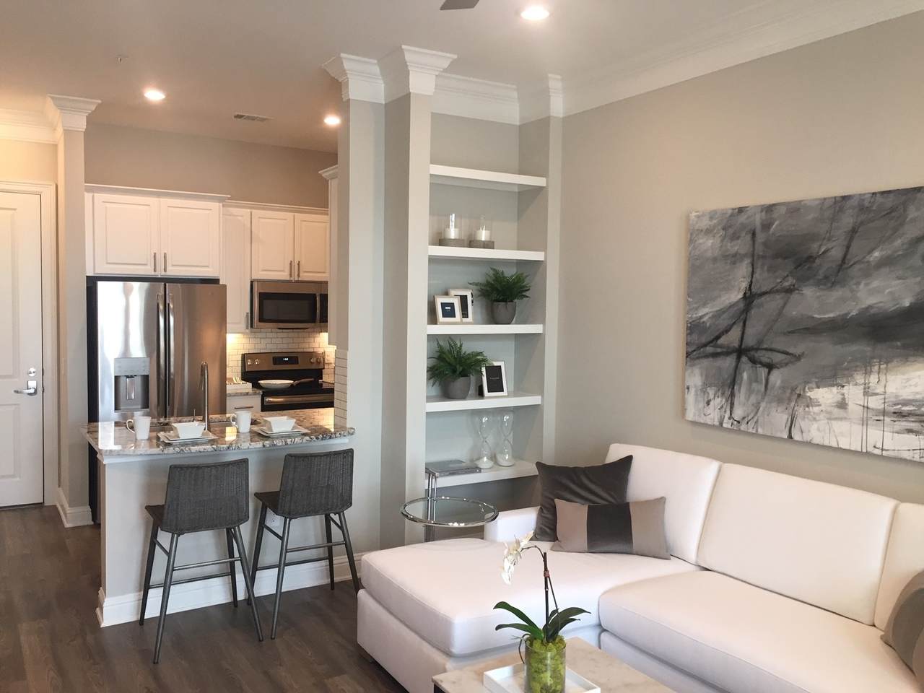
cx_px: 462
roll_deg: -0.7
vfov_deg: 48.2
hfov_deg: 61.7
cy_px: 346
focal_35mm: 29
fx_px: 774
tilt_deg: -3.6
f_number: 2.2
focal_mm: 4.15
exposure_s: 1/30
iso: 40
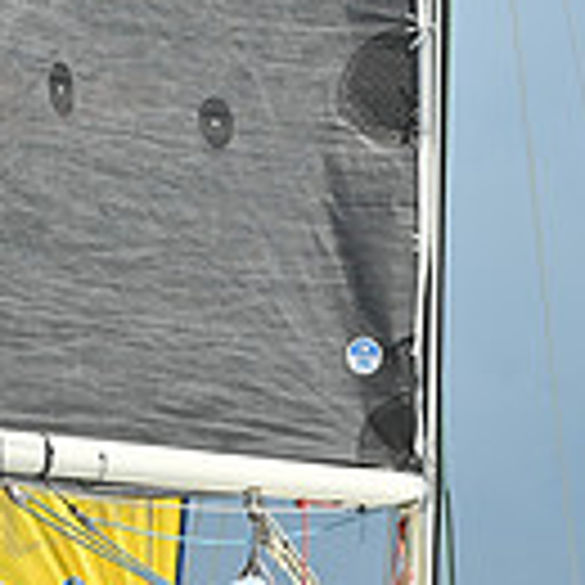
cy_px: 740
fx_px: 5067
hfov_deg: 6.6
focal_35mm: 265
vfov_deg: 6.6
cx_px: 392
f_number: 7.1
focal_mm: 70
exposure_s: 1/1250
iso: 320
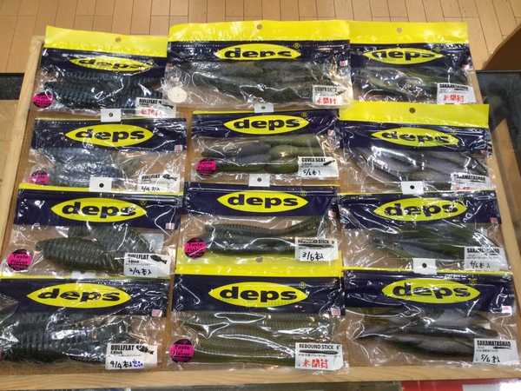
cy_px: 196
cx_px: 260
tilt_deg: -67.9
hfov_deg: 58.4
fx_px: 467
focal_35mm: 31
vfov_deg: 45.4
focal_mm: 3.3
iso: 25
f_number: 2.4
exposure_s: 1/40
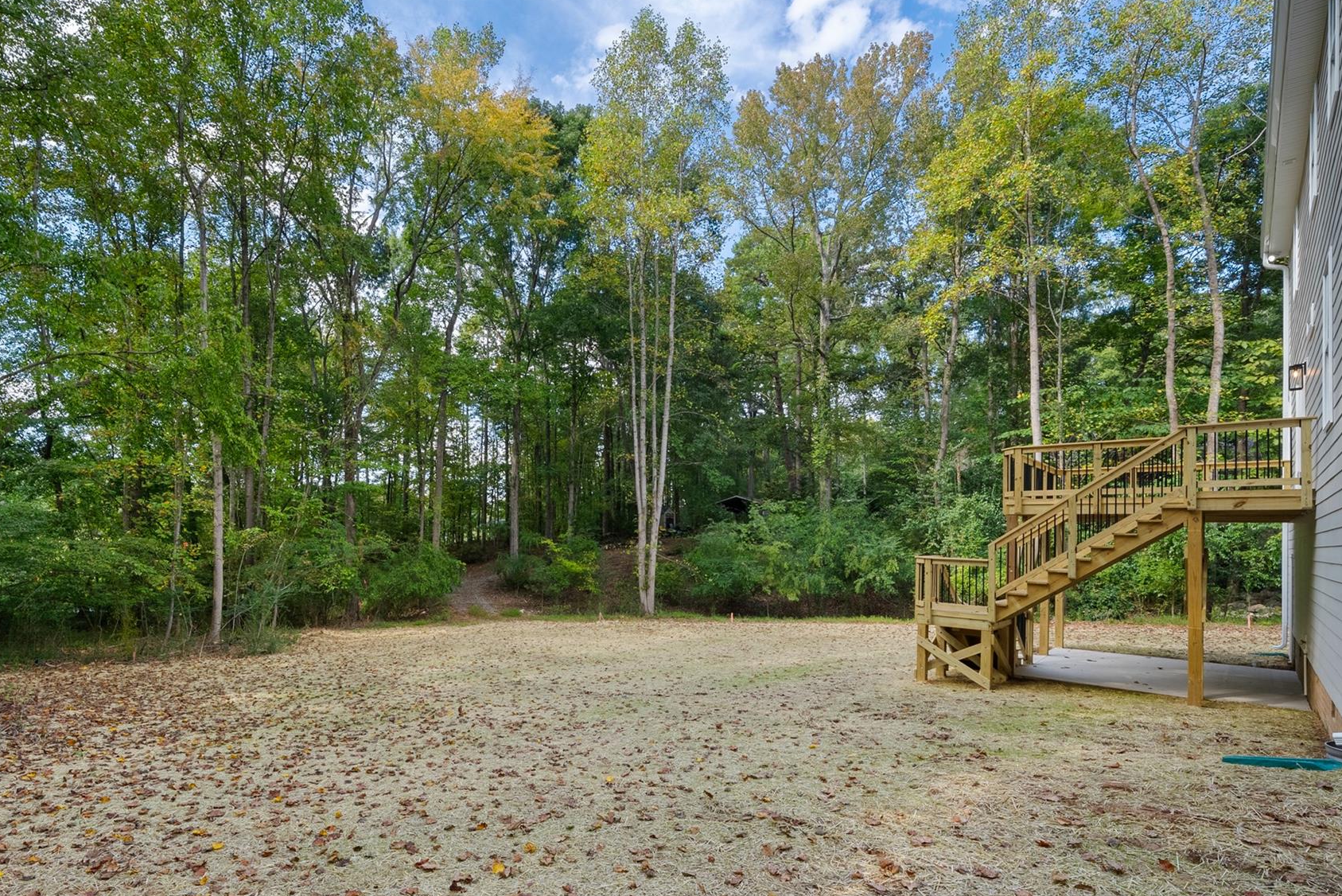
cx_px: 569
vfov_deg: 69.9
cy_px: 526
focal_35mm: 17
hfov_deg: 92.6
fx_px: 634
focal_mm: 14
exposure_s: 1/10
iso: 100
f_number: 11
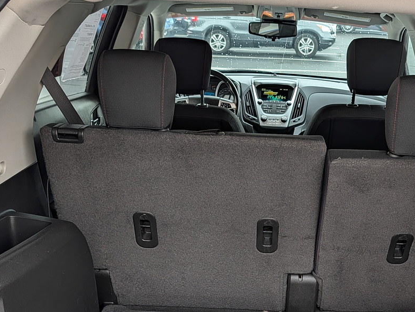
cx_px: 286
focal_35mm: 49
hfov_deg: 38.3
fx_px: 588
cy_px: 280
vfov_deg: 28.6
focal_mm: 6.9
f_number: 1.68
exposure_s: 1/114
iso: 26
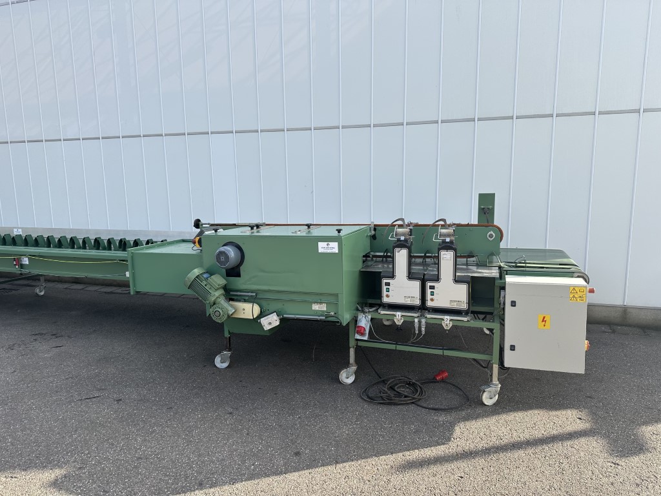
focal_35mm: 24
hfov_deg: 71.6
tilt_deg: -9.5
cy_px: 248
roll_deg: +0.7
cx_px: 330
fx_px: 458
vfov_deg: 56.8
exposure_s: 1/1289
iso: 80
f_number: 1.78
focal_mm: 6.86
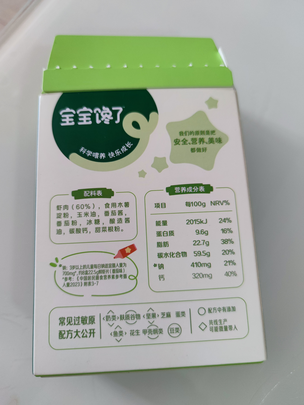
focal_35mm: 24
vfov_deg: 71.6
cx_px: 152
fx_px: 281
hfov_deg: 56.8
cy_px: 202
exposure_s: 1/81
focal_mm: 6.72
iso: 400
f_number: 1.69
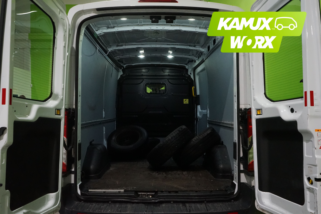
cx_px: 160
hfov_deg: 60.3
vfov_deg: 42.3
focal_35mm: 31
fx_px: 276
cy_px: 107
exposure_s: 1/80
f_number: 13
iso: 6400
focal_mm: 31
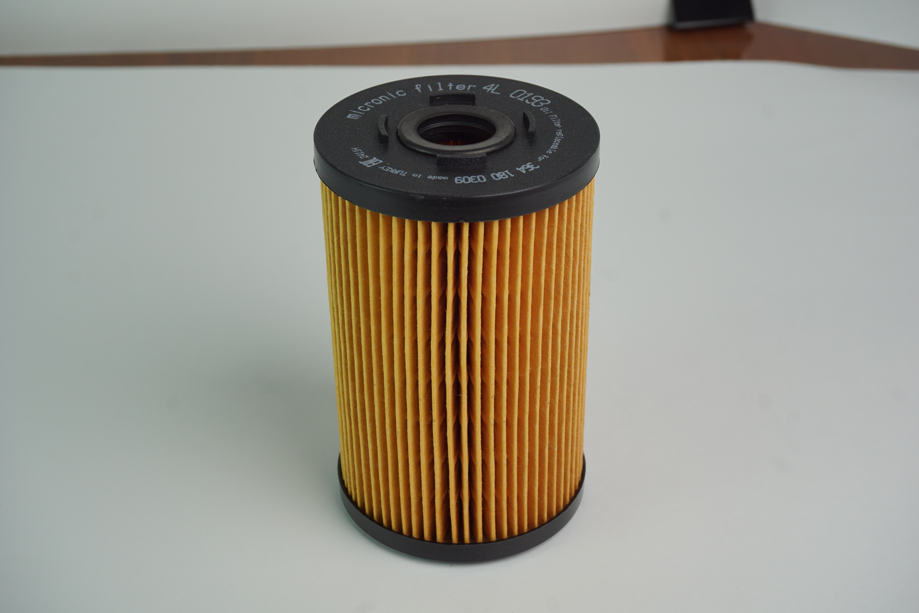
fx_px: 1340
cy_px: 306
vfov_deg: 25.8
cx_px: 460
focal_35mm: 52
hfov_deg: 37.9
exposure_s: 1/15
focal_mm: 35
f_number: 8
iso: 100
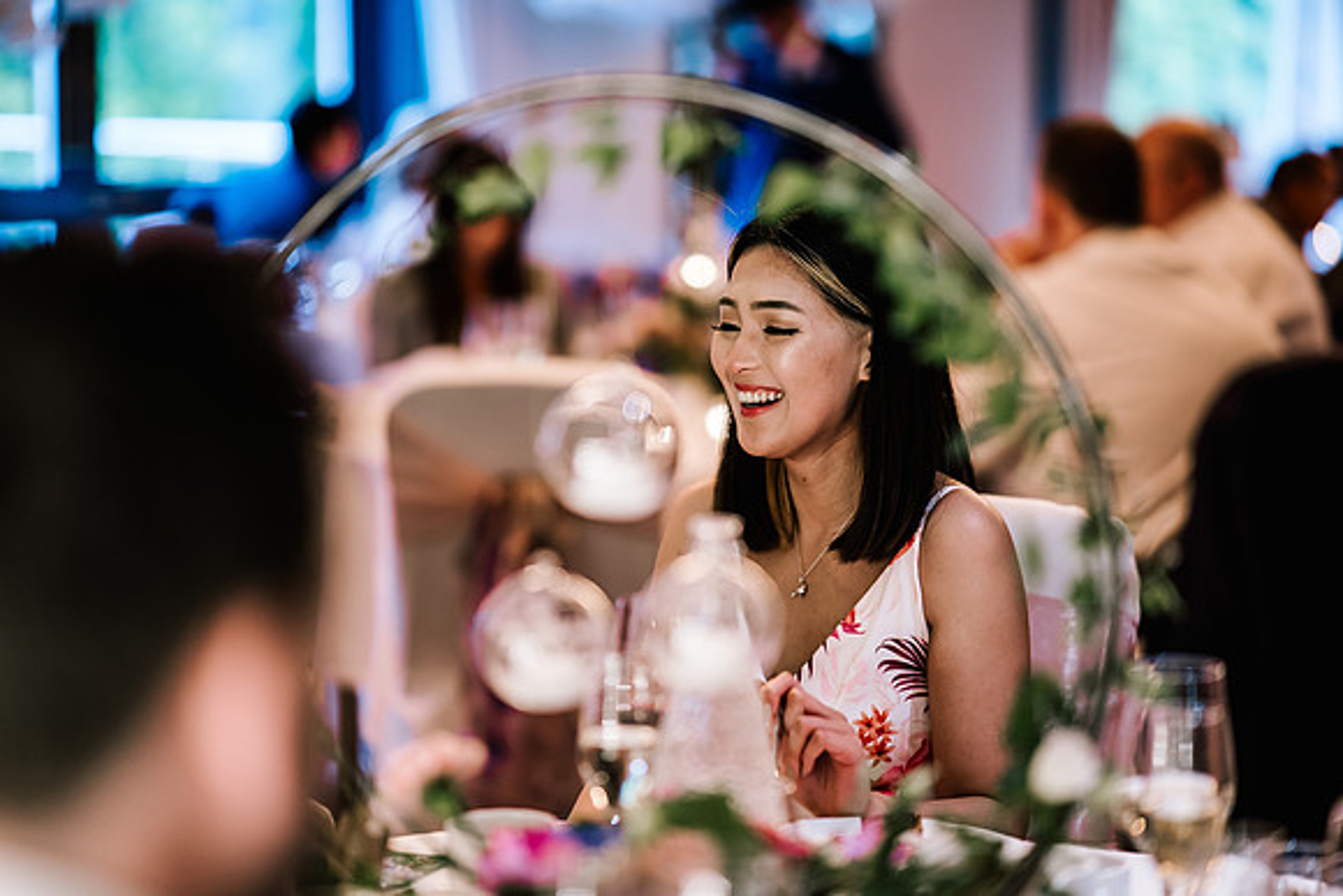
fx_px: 3304
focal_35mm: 89
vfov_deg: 15.4
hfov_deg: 23.0
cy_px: 448
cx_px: 671
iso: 1000
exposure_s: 1/250
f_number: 1.4
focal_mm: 85
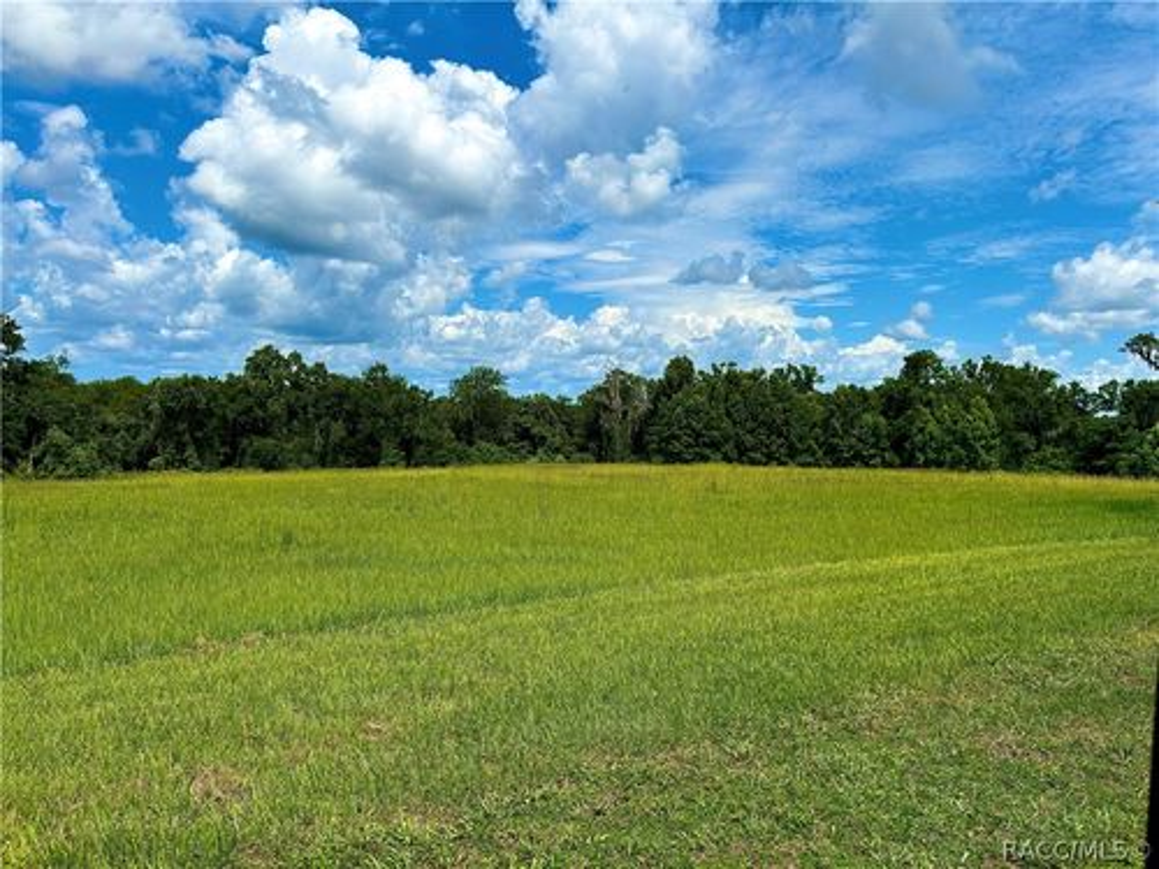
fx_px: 871
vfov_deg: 53.1
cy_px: 434
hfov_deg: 67.3
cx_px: 580
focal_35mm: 26
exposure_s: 1/5814
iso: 50
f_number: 1.6
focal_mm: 5.96
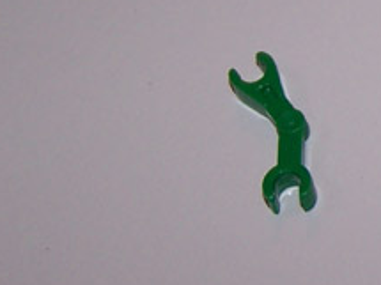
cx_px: 704
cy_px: 143
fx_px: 2090
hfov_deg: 9.8
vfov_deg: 7.8
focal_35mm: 190
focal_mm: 8.5
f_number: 3
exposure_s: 1/60
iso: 80
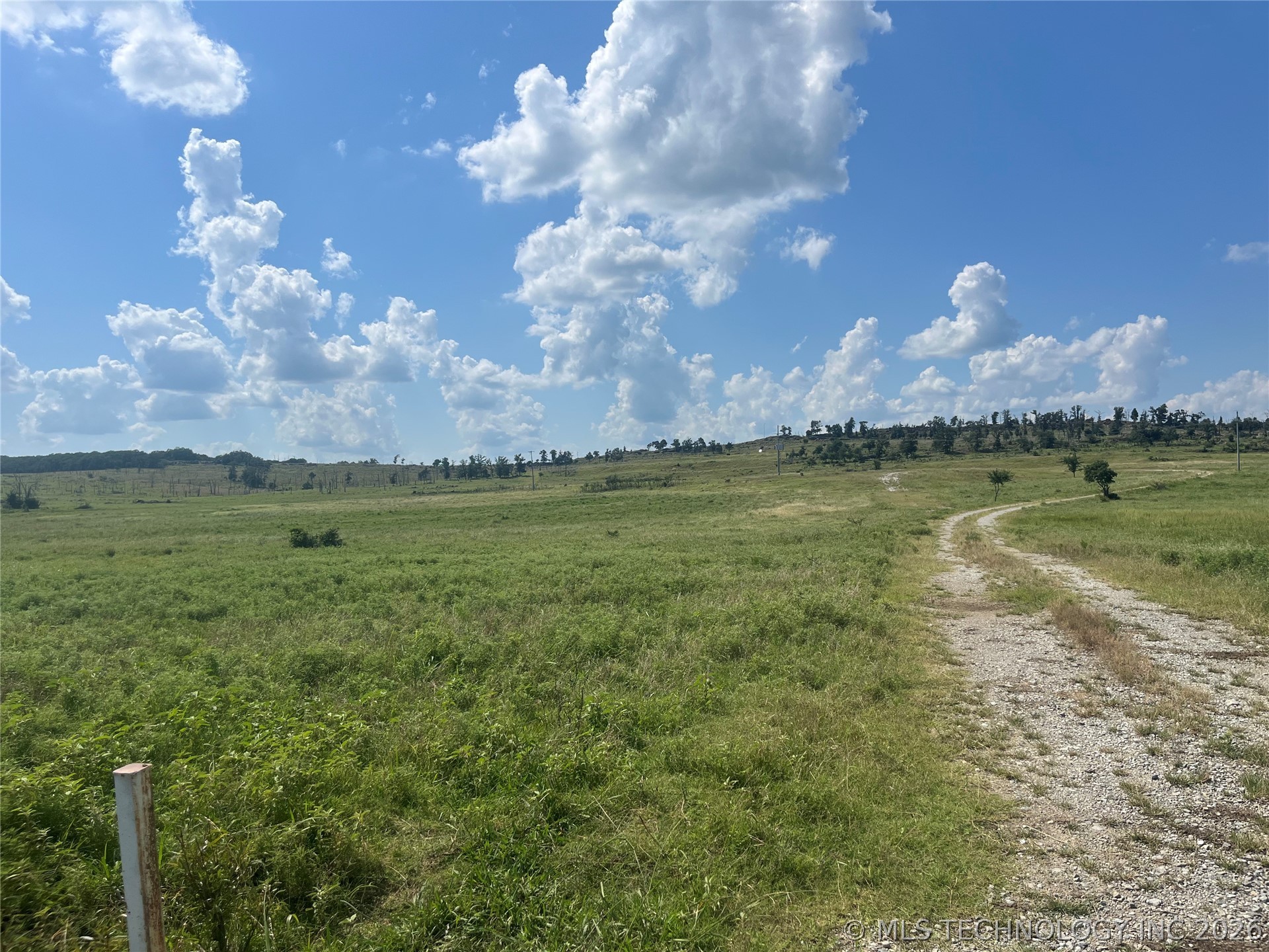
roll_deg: +2.4
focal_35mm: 26
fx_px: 953
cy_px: 476
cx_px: 634
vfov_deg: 53.1
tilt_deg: -0.9
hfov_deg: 67.3
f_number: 1.6
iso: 50
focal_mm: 5.1
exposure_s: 1/8403
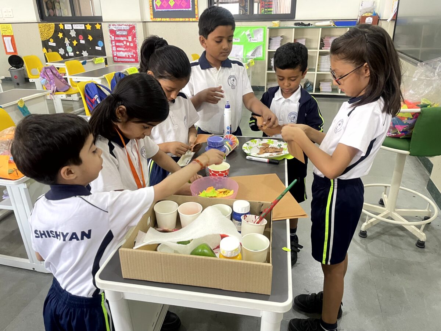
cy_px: 166
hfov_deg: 67.3
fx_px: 331
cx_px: 220
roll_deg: +1.5
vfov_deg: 53.1
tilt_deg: -24.9
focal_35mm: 26
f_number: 1.6
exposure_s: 1/50
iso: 200
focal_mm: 4.2
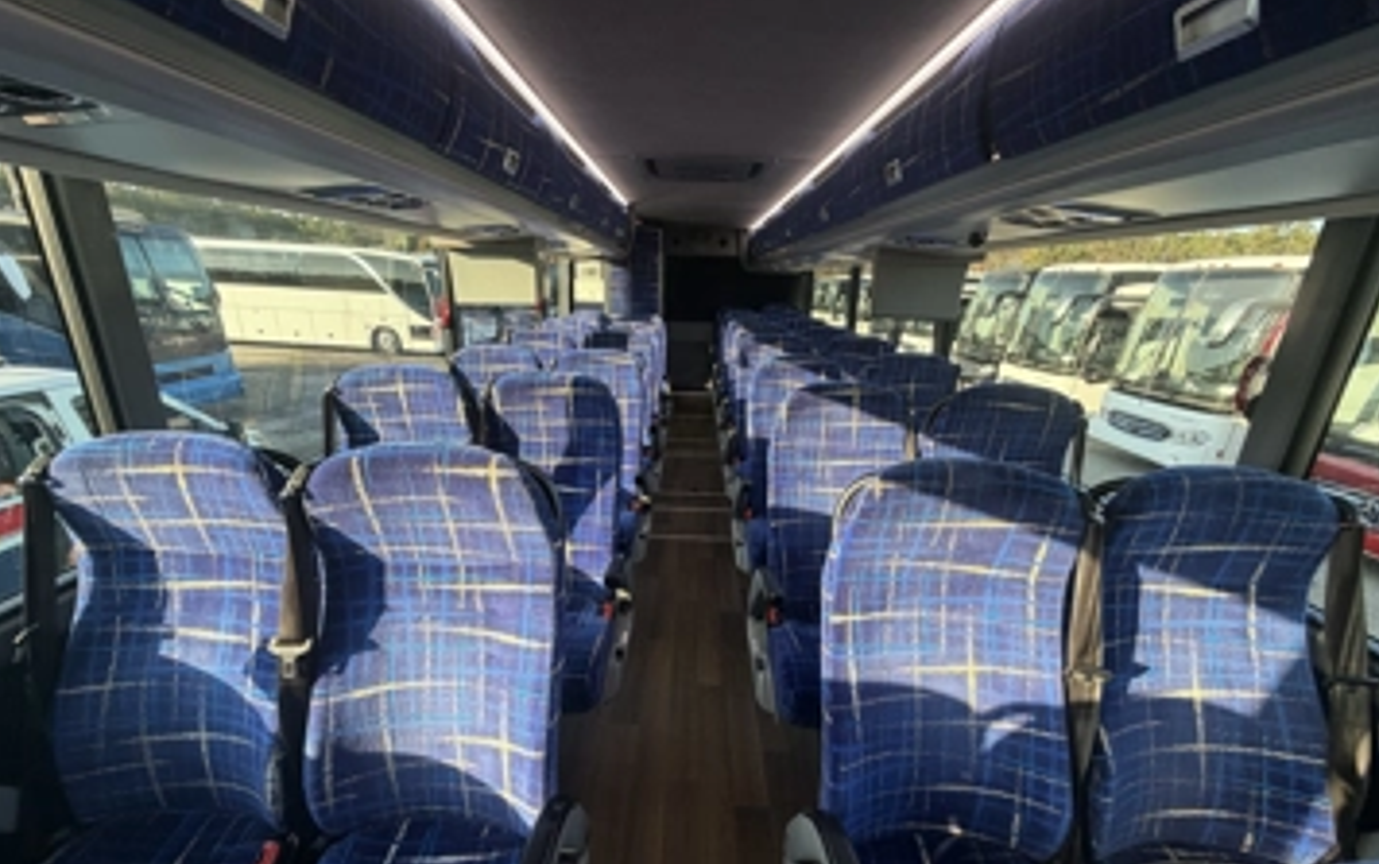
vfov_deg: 74.5
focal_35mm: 15
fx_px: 564
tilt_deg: -21.0
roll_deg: -2.9
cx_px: 690
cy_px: 492
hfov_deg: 101.4
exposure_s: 1/121
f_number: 2.2
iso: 200
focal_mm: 2.22
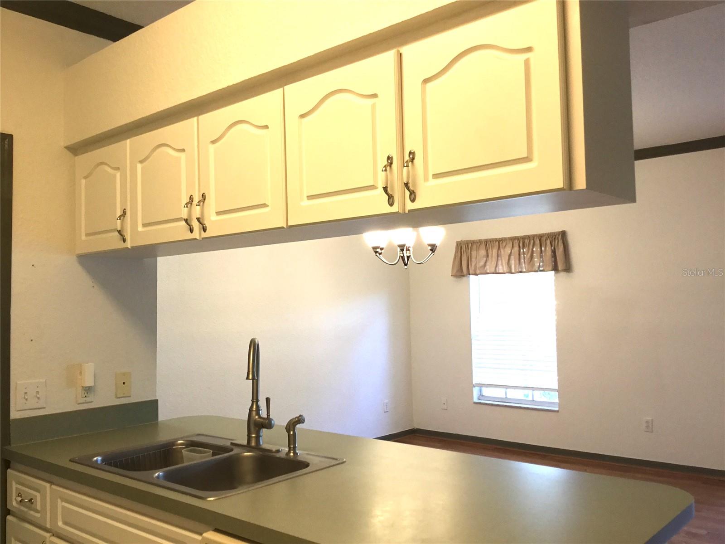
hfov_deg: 58.4
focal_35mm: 31
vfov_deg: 45.4
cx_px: 362
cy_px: 272
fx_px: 649
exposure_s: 1/30
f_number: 2.4
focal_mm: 3.3
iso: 80
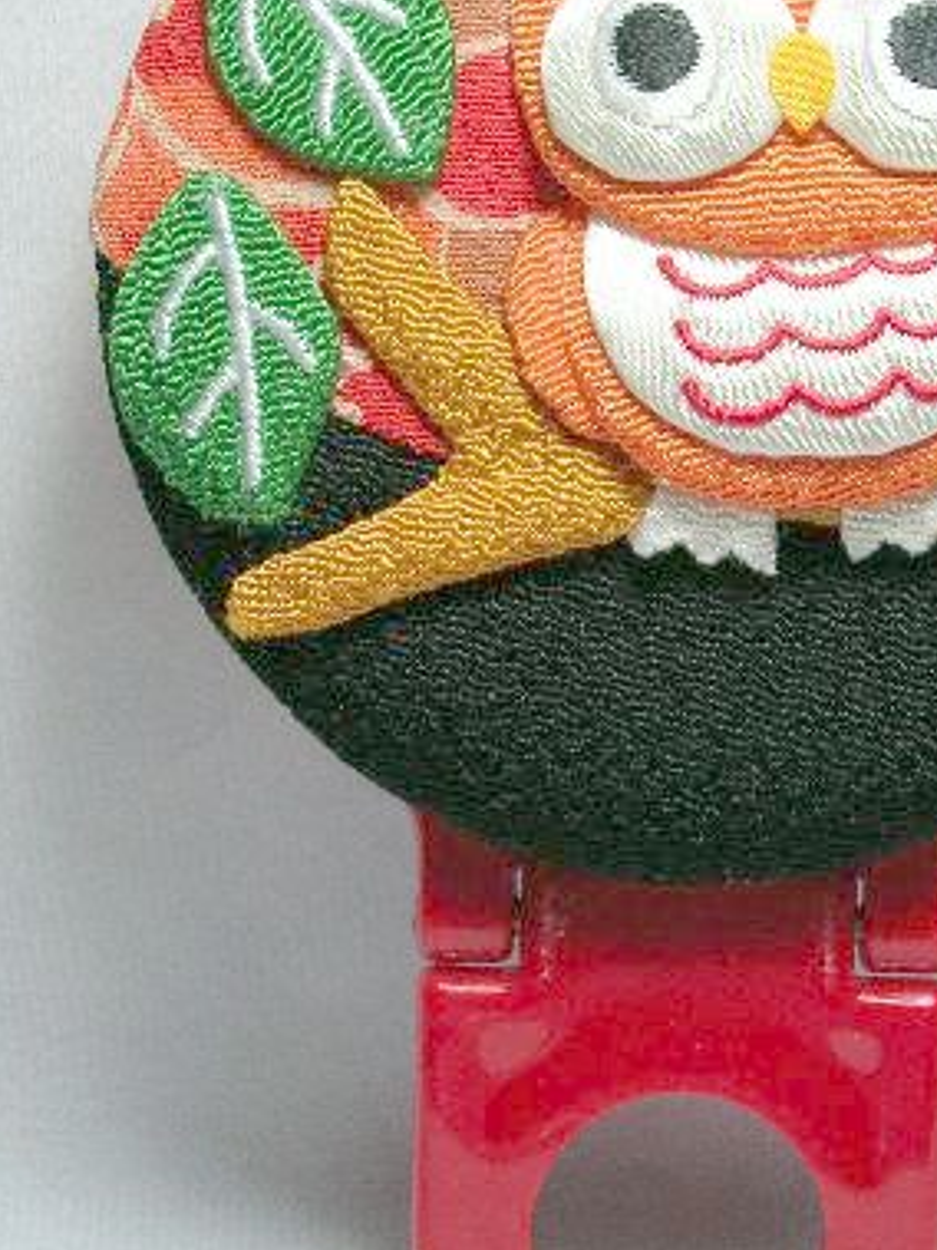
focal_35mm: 82
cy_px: 511
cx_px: 732
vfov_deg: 23.8
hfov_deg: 17.8
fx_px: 2961
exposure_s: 1/40.1
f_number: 3.2
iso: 50
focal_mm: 8
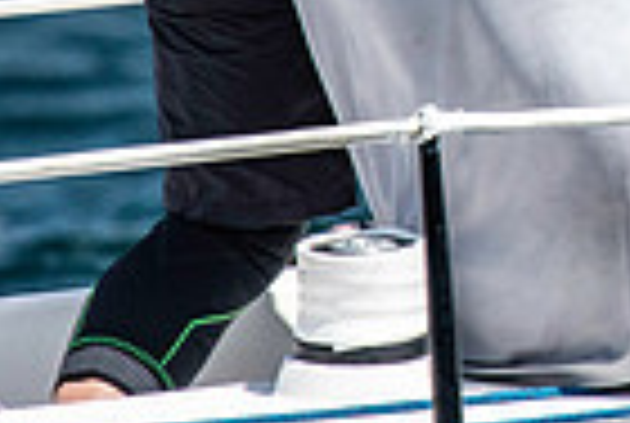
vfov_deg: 0.7
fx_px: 32602
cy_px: -398
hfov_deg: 1.1
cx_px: 1084
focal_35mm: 1859
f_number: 5.6
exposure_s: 1/6400
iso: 500
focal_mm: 300
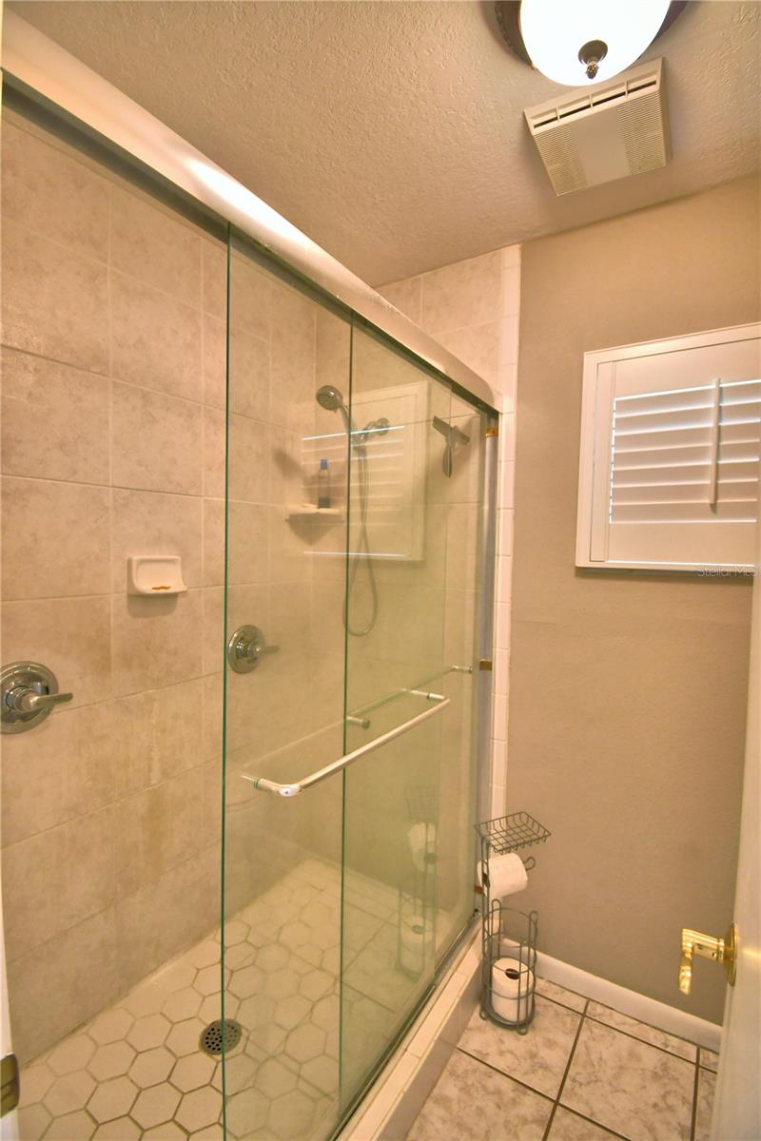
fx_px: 476
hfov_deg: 77.3
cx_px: 380
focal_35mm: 15
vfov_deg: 100.4
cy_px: 570
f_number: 4.5
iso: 800
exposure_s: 1/30
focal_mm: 10
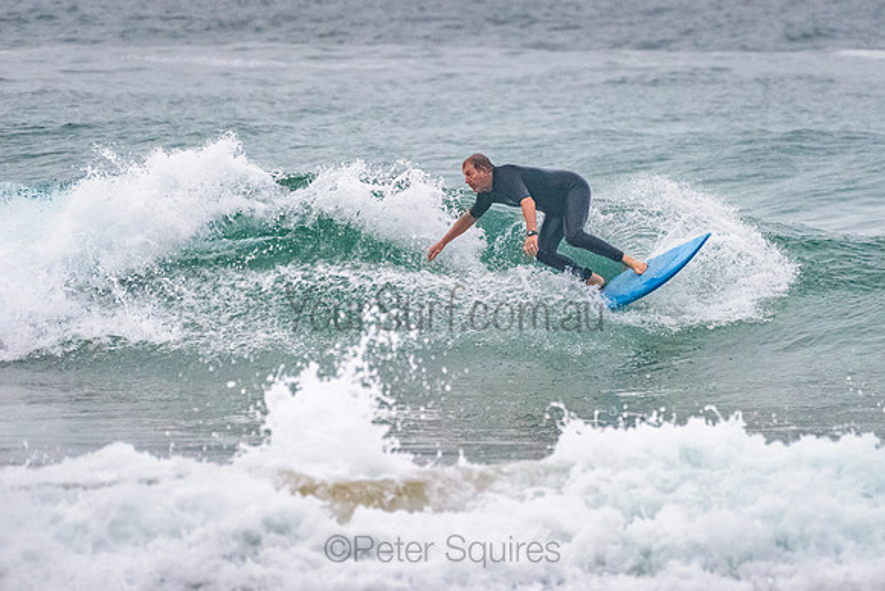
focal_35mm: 613
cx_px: 504
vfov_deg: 2.2
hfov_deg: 3.4
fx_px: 15070
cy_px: 242
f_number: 5.6
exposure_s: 1/2000
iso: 4000
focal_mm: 500
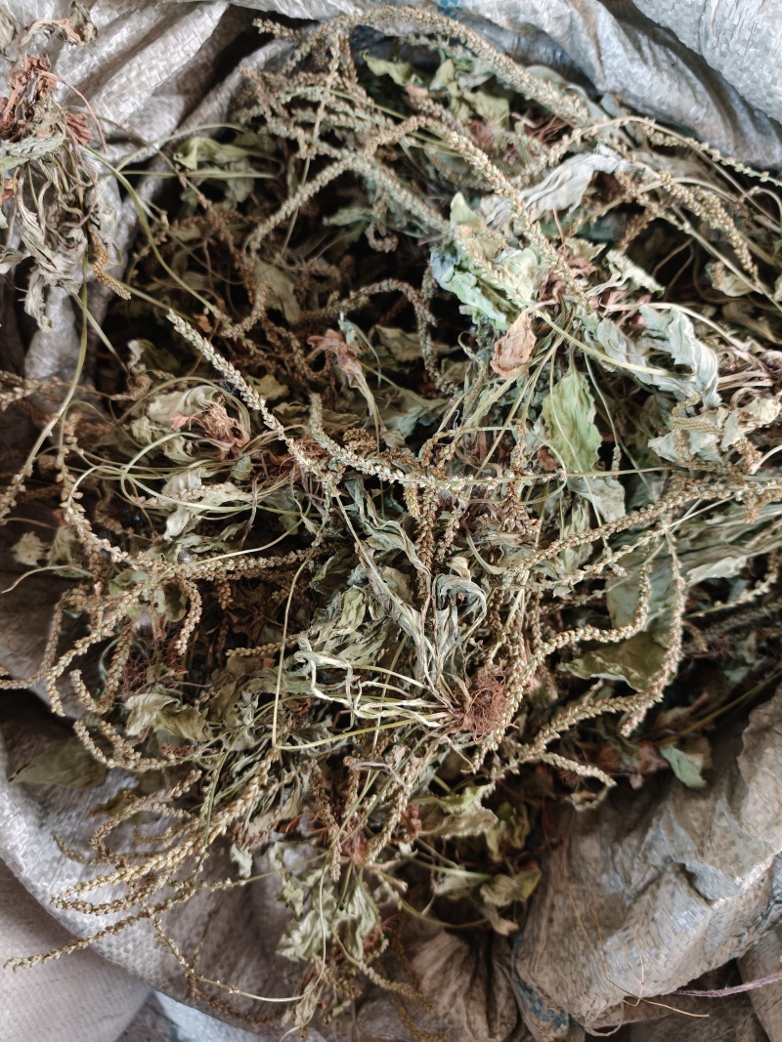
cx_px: 391
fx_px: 693
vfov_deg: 73.9
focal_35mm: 23
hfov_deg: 58.9
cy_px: 521
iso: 1600
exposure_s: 1/50
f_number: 1.5
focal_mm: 6.75
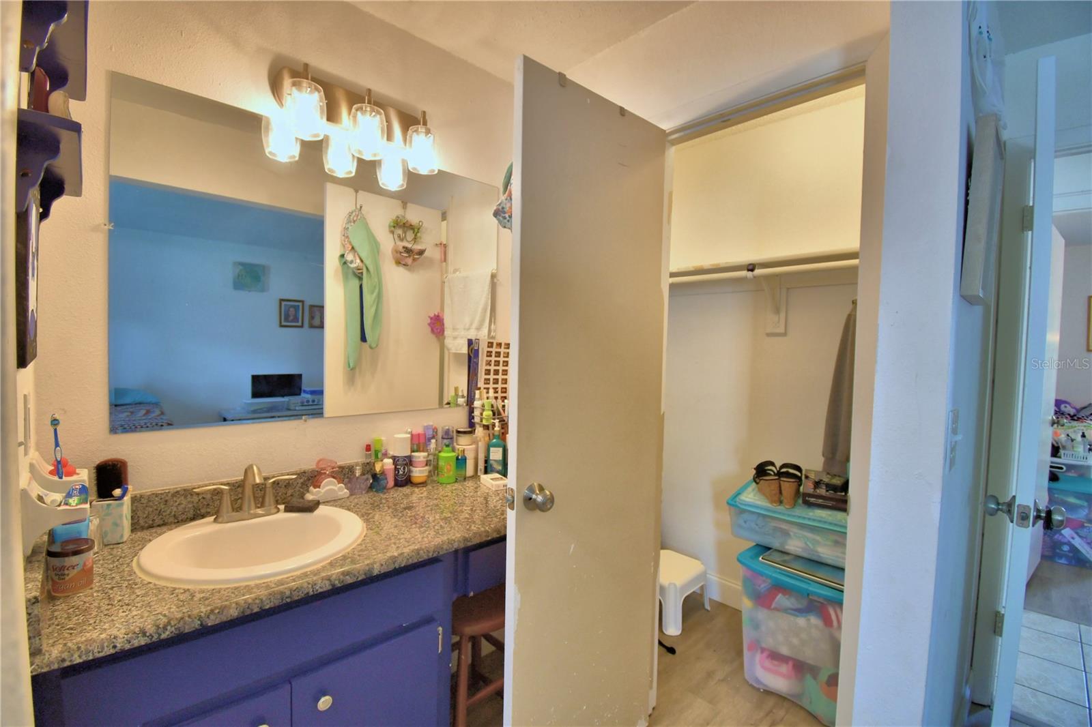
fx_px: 455
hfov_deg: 100.4
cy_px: 364
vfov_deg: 77.3
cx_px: 546
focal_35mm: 15
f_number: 4.5
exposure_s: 1/60
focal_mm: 10
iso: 400
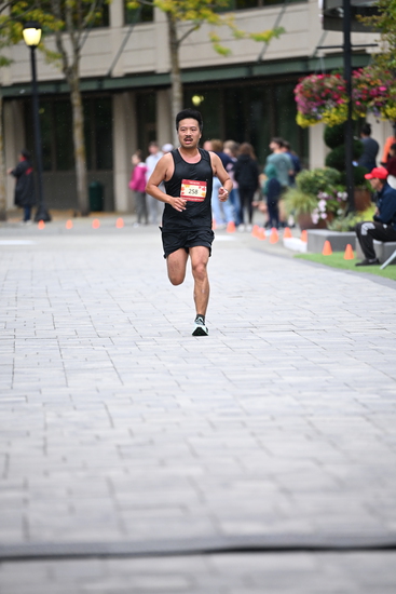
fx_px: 3298
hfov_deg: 6.9
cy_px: 297
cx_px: 198
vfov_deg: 10.3
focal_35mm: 200
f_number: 2.8
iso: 1250
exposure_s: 1/1250
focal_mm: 200
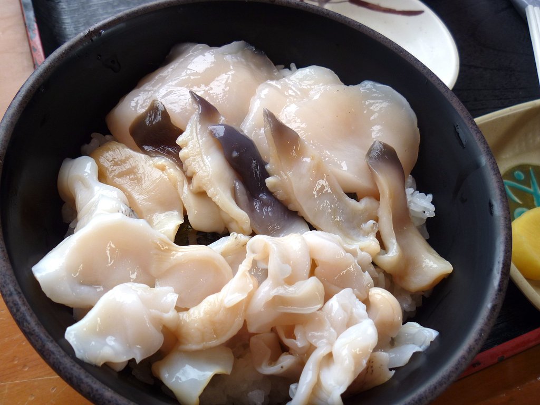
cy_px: 202
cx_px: 270
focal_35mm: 35
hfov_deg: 52.6
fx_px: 546
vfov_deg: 40.7
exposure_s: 1/50
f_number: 3.5
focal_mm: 6.3
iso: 80
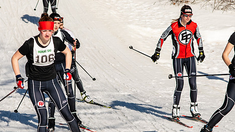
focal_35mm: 189
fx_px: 1178
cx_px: 78
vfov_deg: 6.4
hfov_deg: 11.4
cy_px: 88
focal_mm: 85
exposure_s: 1/2000
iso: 400
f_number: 6.3
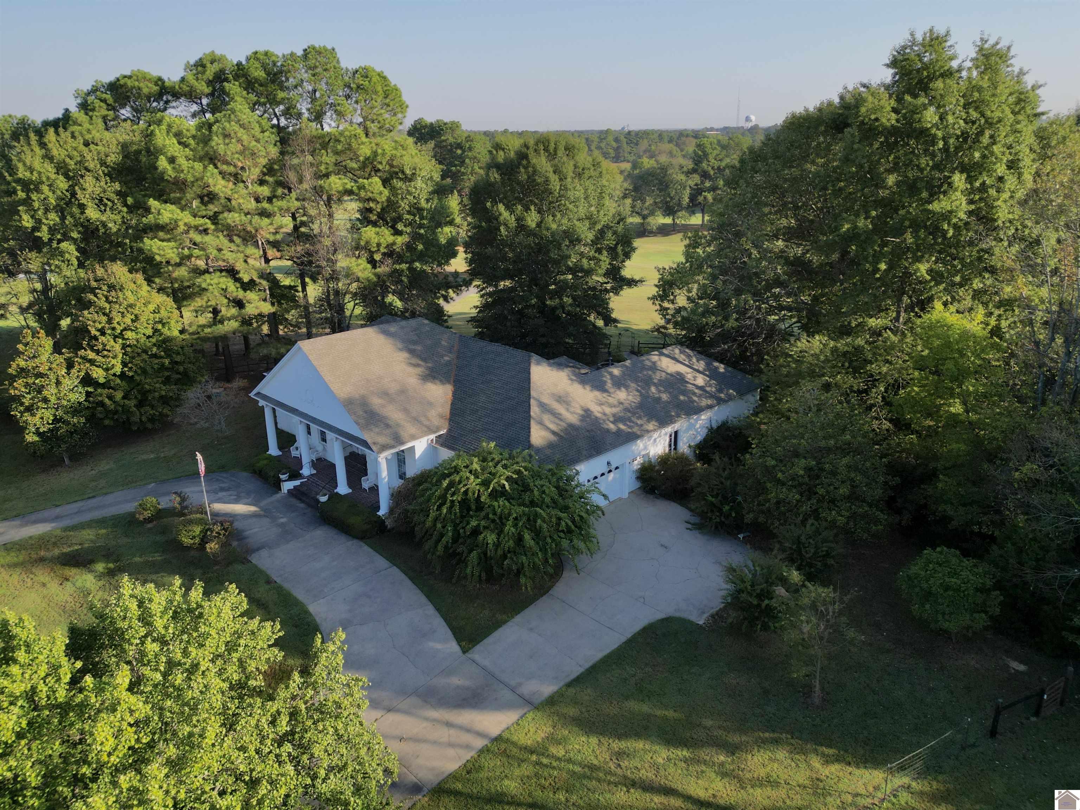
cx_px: 540
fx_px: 749
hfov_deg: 71.6
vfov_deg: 56.8
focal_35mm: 24
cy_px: 405
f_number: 1.7
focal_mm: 6.72
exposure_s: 1/1500
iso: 100
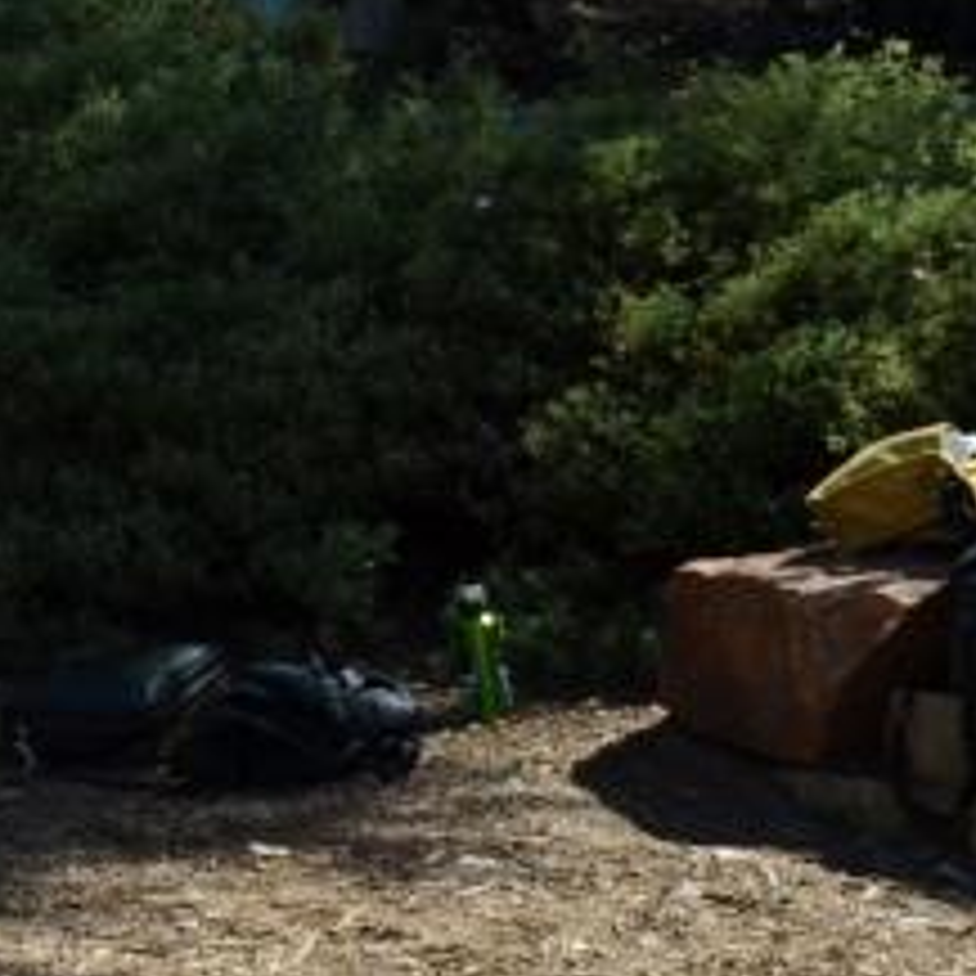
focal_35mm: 288
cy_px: 508
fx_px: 9187
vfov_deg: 6.1
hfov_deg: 5.9
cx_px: -1102
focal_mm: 48
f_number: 8
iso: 100
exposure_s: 1/250
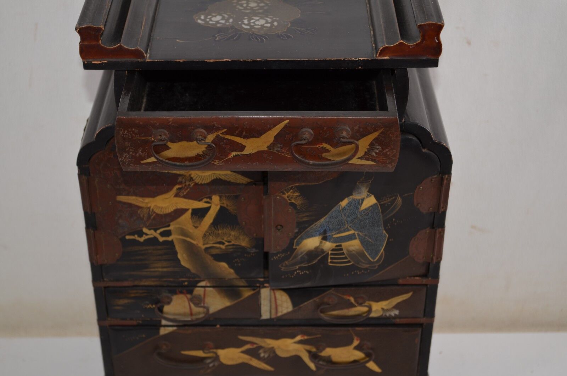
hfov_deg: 30.6
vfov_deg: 20.5
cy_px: 188
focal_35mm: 66
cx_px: 284
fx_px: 1037
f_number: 5.3
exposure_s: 1/80
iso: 100
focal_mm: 44
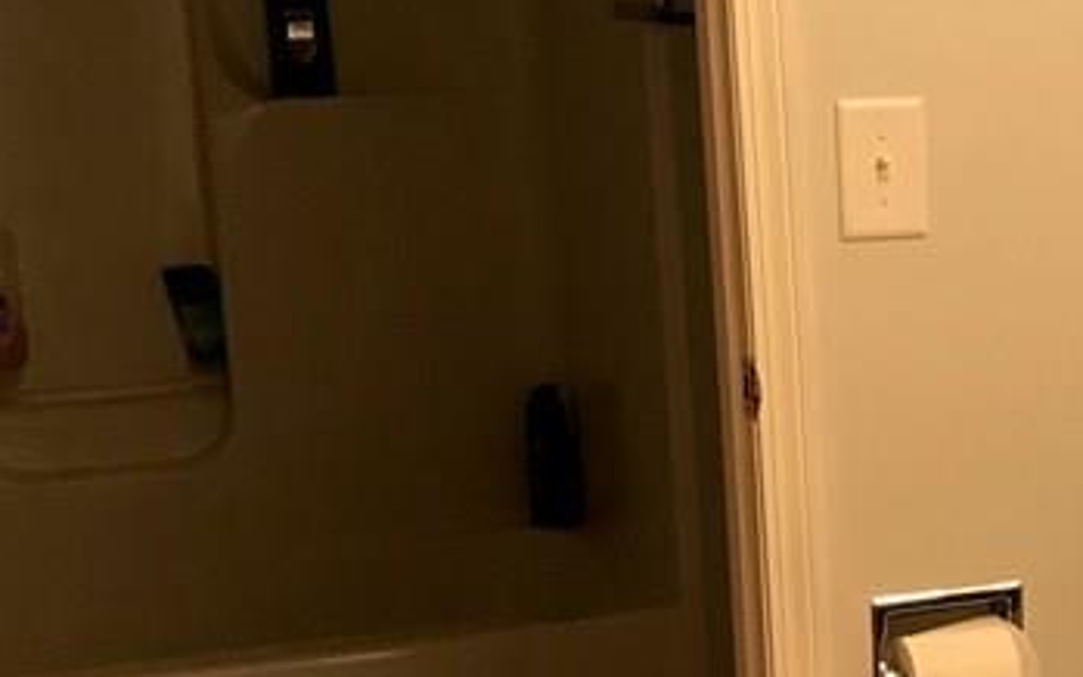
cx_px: 1185
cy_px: 484
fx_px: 2567
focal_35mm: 87
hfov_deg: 22.5
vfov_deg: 15.0
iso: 40
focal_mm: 3.99
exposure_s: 1/20
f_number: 1.8
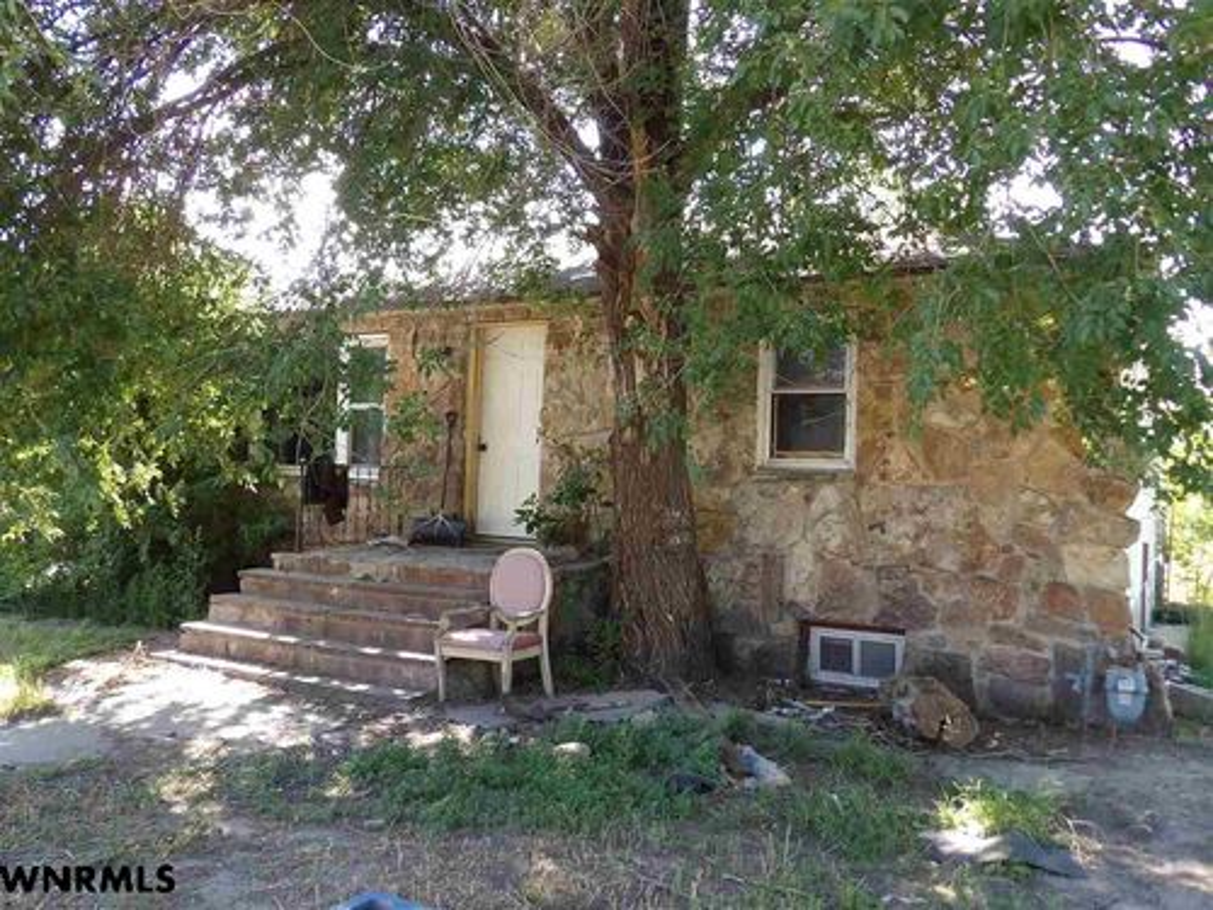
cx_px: 606
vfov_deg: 49.7
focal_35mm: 28
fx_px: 981
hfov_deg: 63.4
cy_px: 455
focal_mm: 5
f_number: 3.4
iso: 100
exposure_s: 1/77
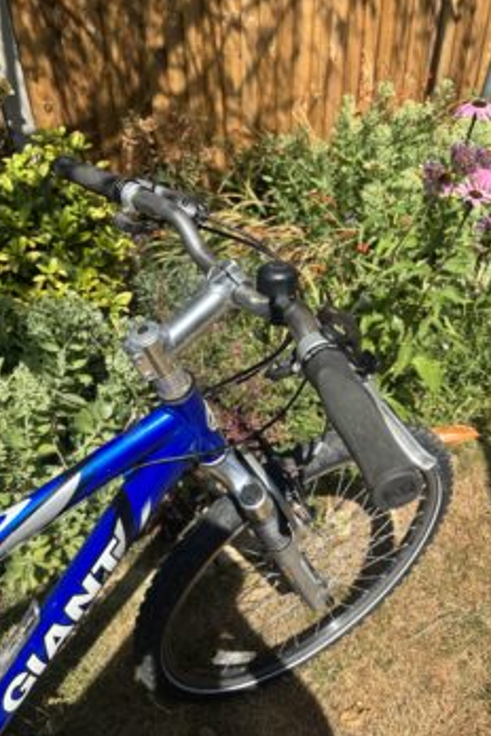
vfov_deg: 65.5
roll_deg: +0.5
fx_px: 573
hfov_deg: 46.3
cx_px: 222
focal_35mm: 28
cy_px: 374
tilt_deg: -35.5
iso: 50
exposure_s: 1/1567
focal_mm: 5.96
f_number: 1.6
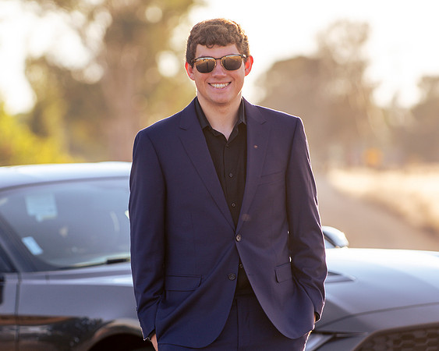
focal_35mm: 372
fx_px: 4835
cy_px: 208
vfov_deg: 4.2
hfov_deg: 5.2
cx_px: 181
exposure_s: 1/250
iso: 31
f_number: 4
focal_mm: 180
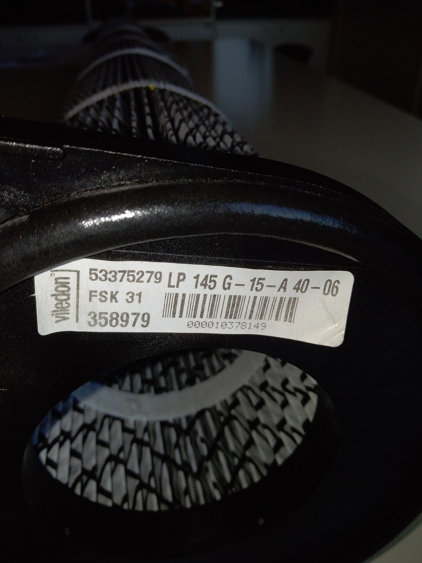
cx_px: 211
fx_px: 423
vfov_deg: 67.3
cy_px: 282
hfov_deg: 53.1
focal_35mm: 26
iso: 100
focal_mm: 3.52
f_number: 2
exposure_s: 1/217
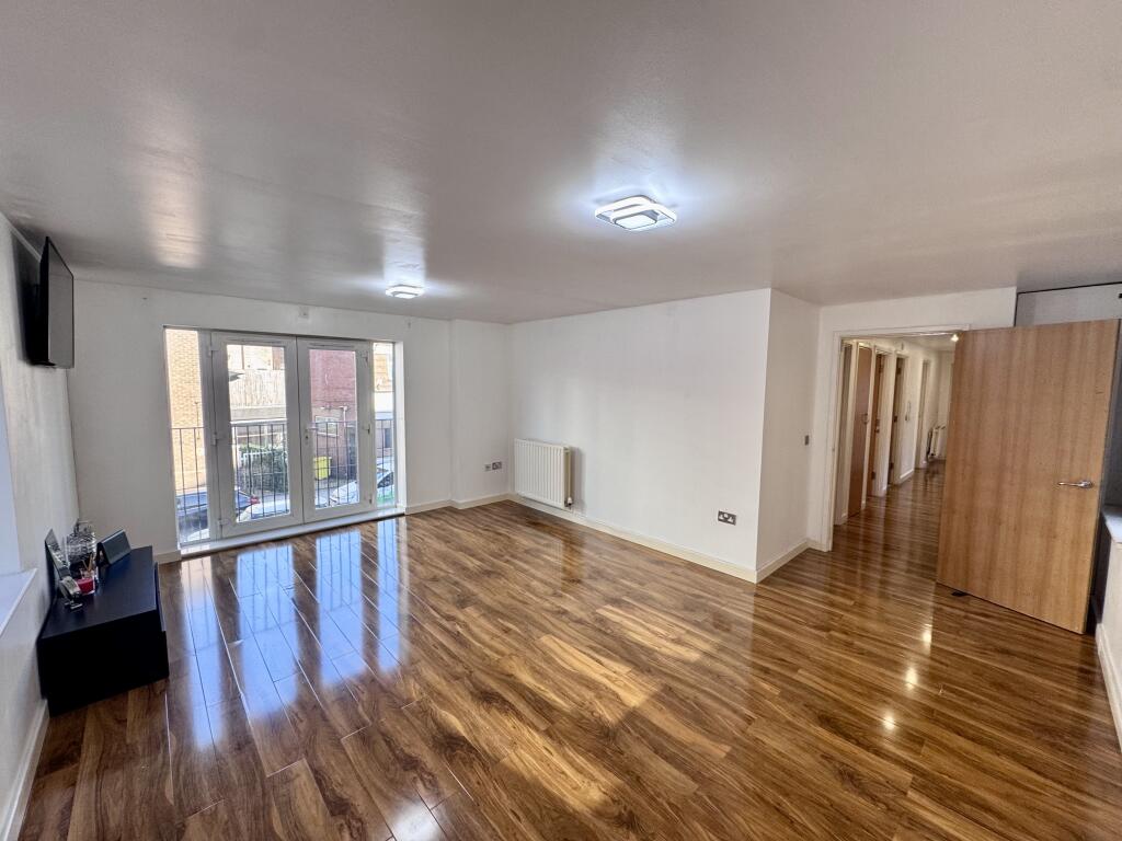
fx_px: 454
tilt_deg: -3.9
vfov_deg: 85.7
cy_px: 420
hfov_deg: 102.1
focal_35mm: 14
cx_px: 561
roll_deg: -0.4
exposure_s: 1/99
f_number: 2.2
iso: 125
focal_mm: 2.22
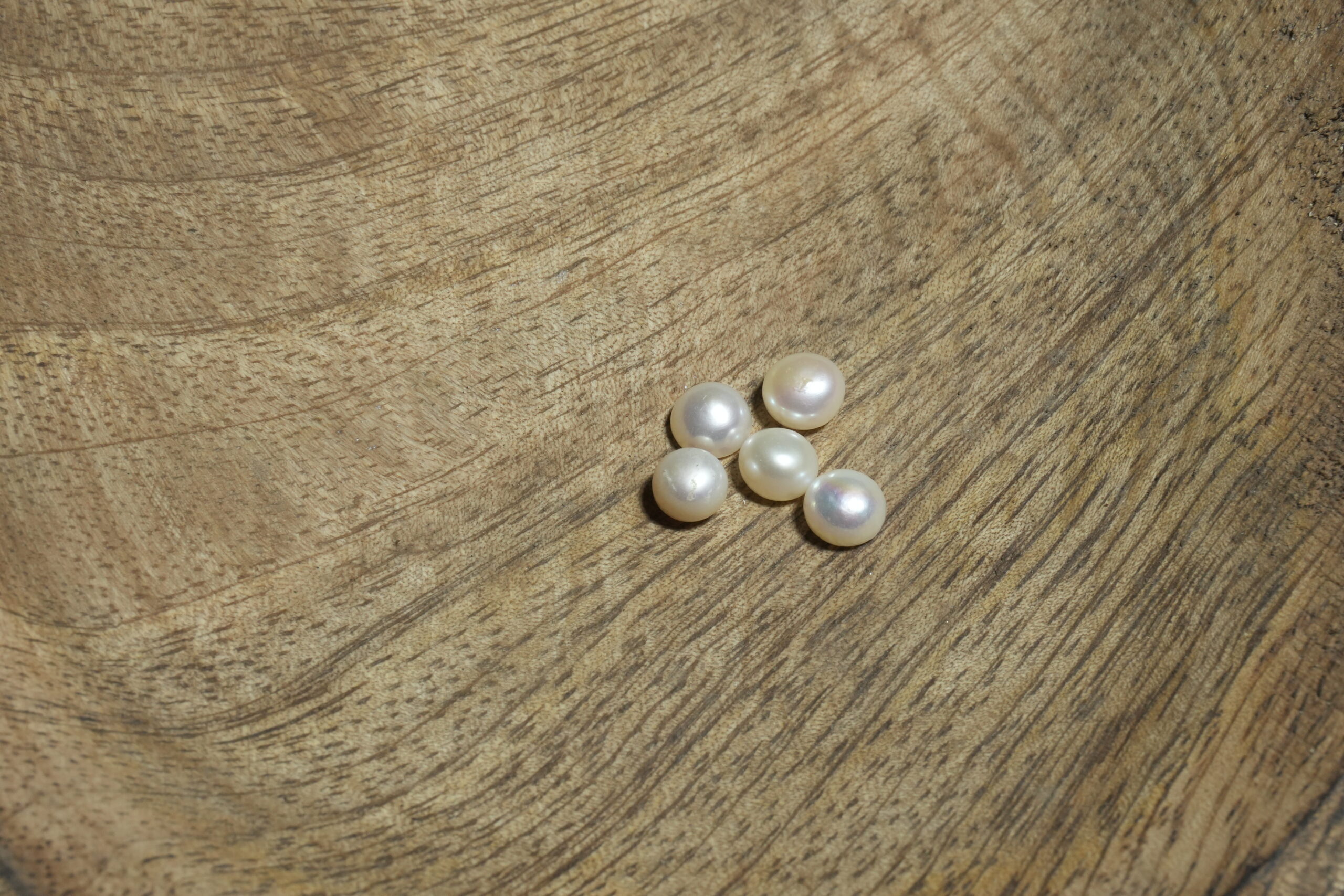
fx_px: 2520
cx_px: 672
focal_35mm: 68
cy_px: 448
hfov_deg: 29.9
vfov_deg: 20.2
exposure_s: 1/125
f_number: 18
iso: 800
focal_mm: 45
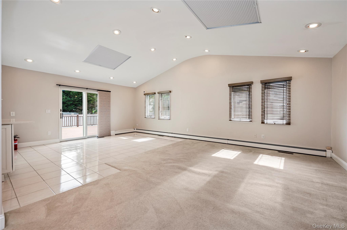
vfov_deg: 79.1
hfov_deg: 102.3
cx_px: 174
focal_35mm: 14
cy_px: 115
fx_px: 140
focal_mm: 14.5
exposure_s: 1/200
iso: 320
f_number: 5
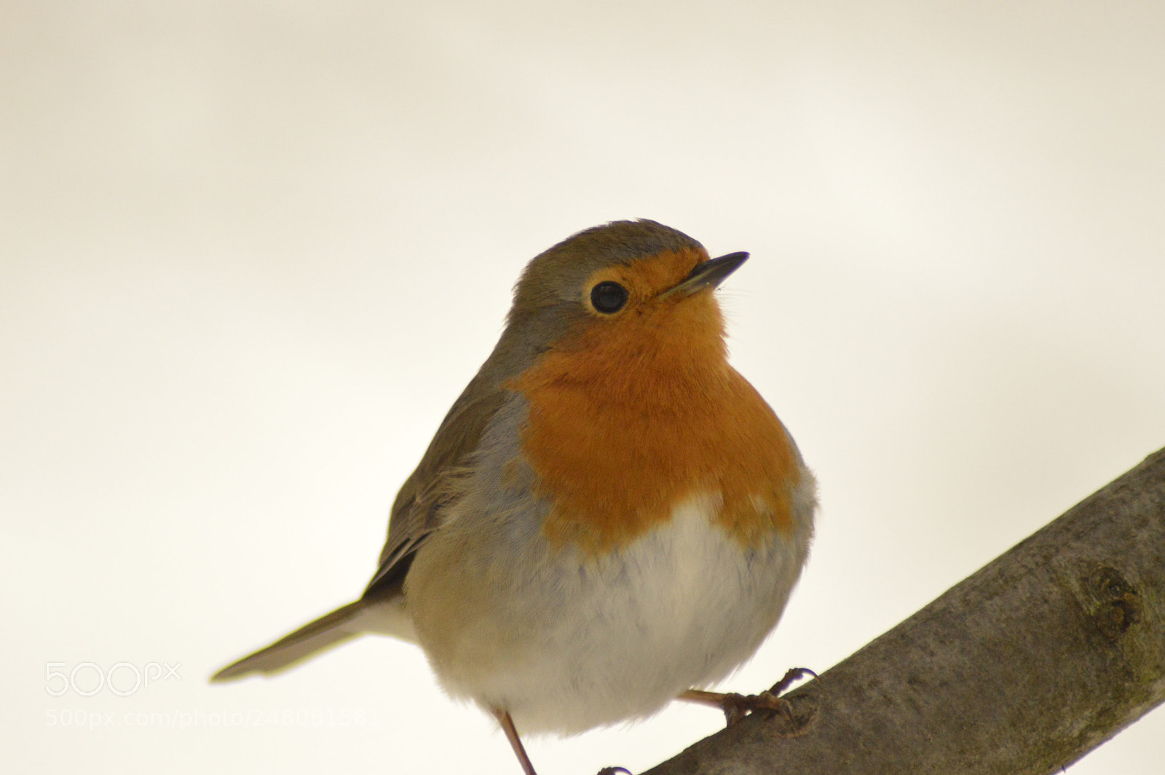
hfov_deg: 4.6
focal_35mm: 450
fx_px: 14550
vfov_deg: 3.0
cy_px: 388
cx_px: 582
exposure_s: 1/4000
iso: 3200
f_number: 5.6
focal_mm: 300
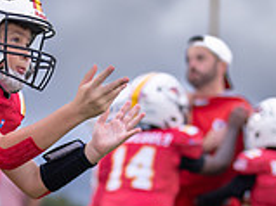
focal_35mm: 220
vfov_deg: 6.7
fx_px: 1753
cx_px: 108
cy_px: 174
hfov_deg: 9.0
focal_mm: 50
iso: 160
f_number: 1.2
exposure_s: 1/1000
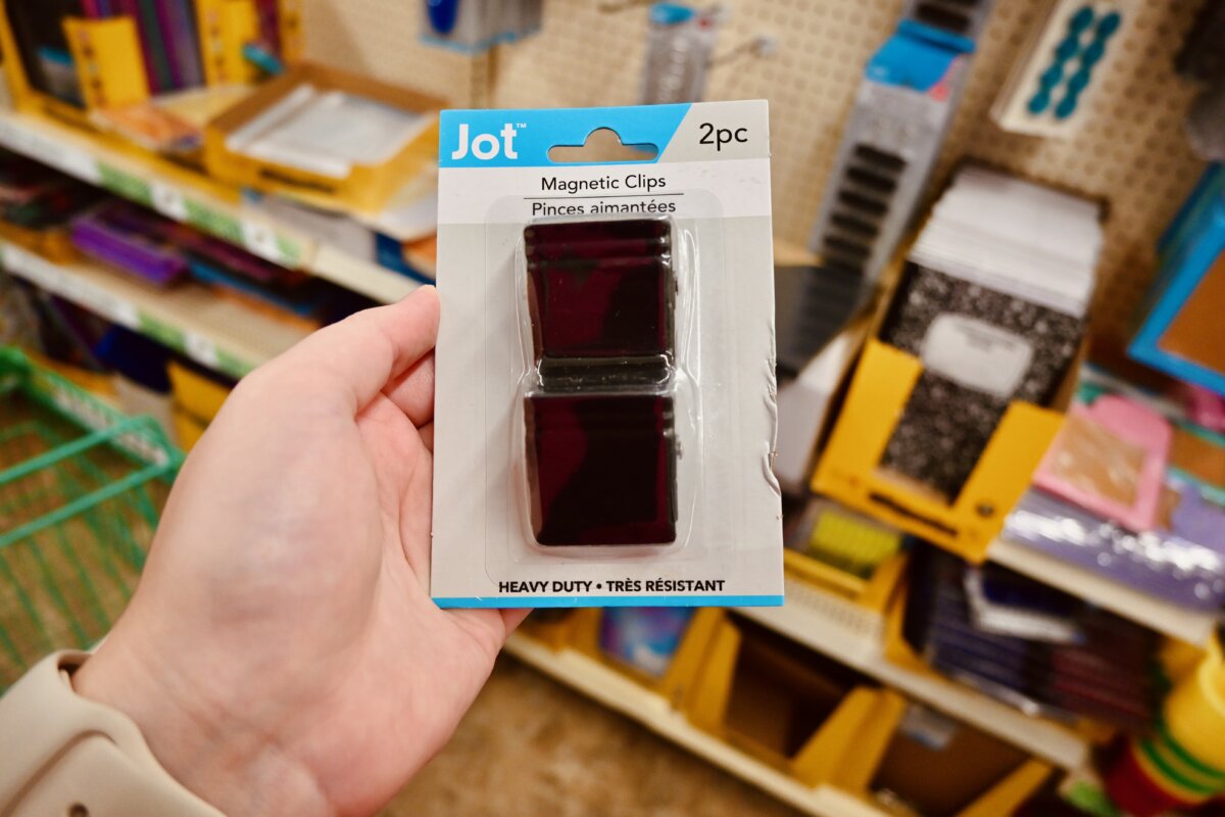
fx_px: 817
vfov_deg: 53.1
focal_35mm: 24
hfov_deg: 73.7
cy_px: 408
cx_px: 612
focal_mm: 16
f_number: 3.5
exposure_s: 1/125
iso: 1250
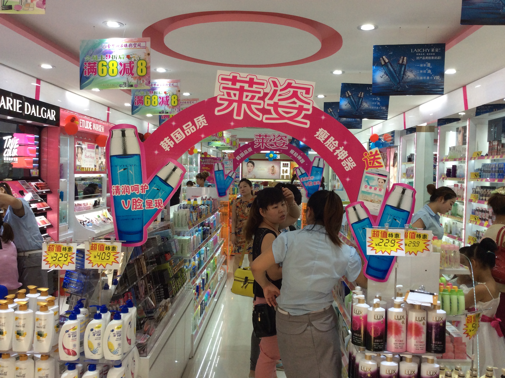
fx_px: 481
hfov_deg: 55.4
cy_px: 189
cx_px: 252
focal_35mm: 33
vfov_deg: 42.8
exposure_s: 1/100
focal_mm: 3.3
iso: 64
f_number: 2.4
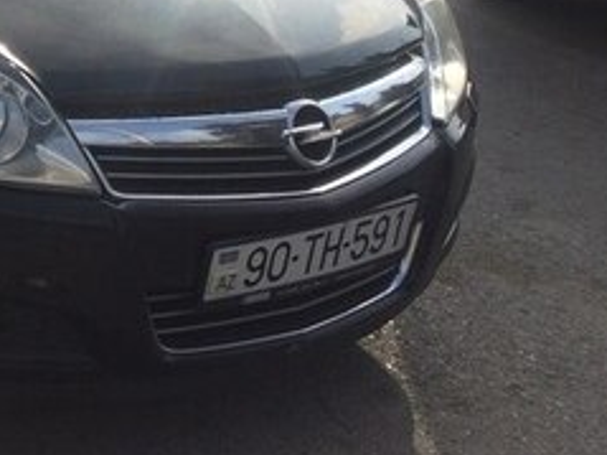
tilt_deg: -11.2
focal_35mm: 80
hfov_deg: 22.3
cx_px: -142
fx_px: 1402
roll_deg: -0.7
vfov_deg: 17.7
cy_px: -55
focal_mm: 4.15
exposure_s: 1/1642
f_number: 2.2
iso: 32
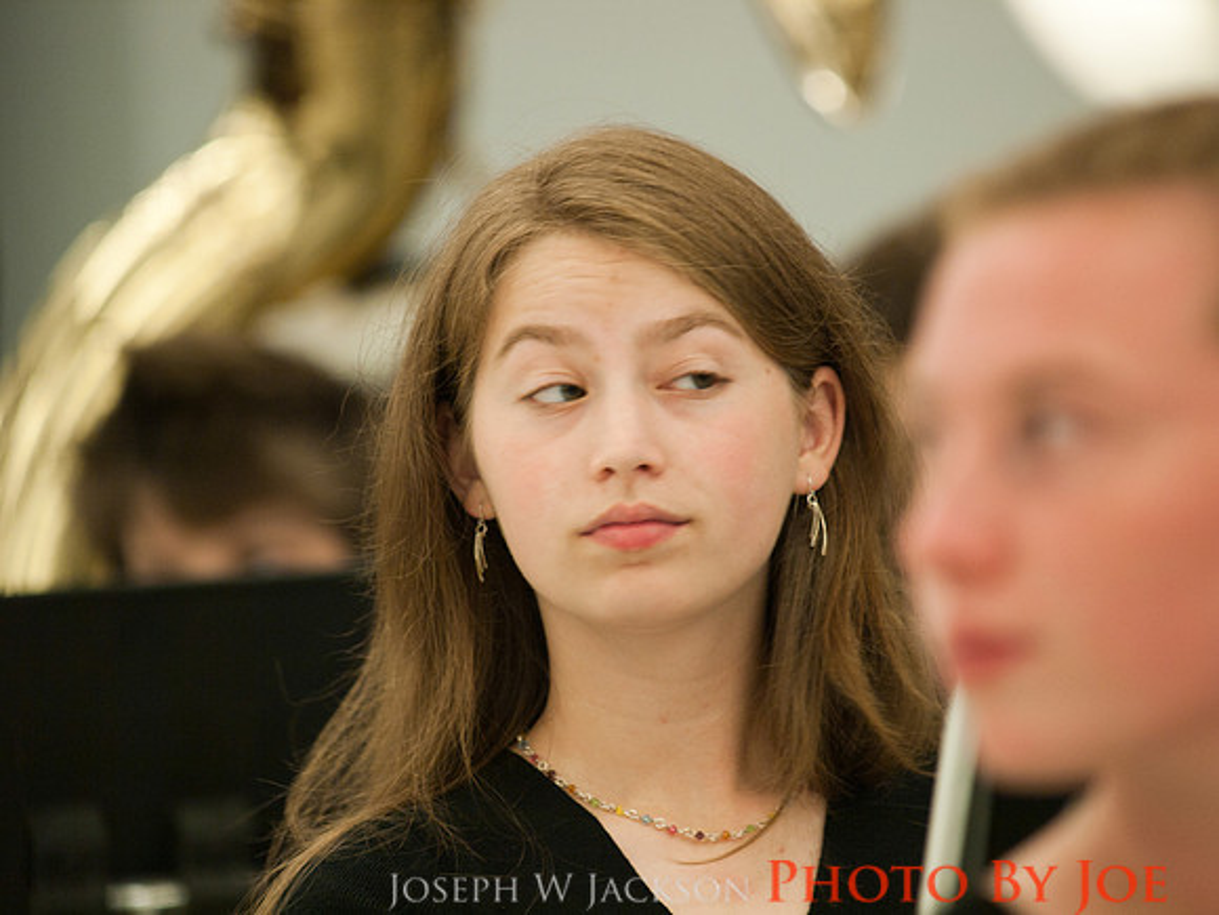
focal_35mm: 401
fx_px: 14121
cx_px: 610
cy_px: 458
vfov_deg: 3.7
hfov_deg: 4.9
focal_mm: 200
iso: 400
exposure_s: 1/80
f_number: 3.5
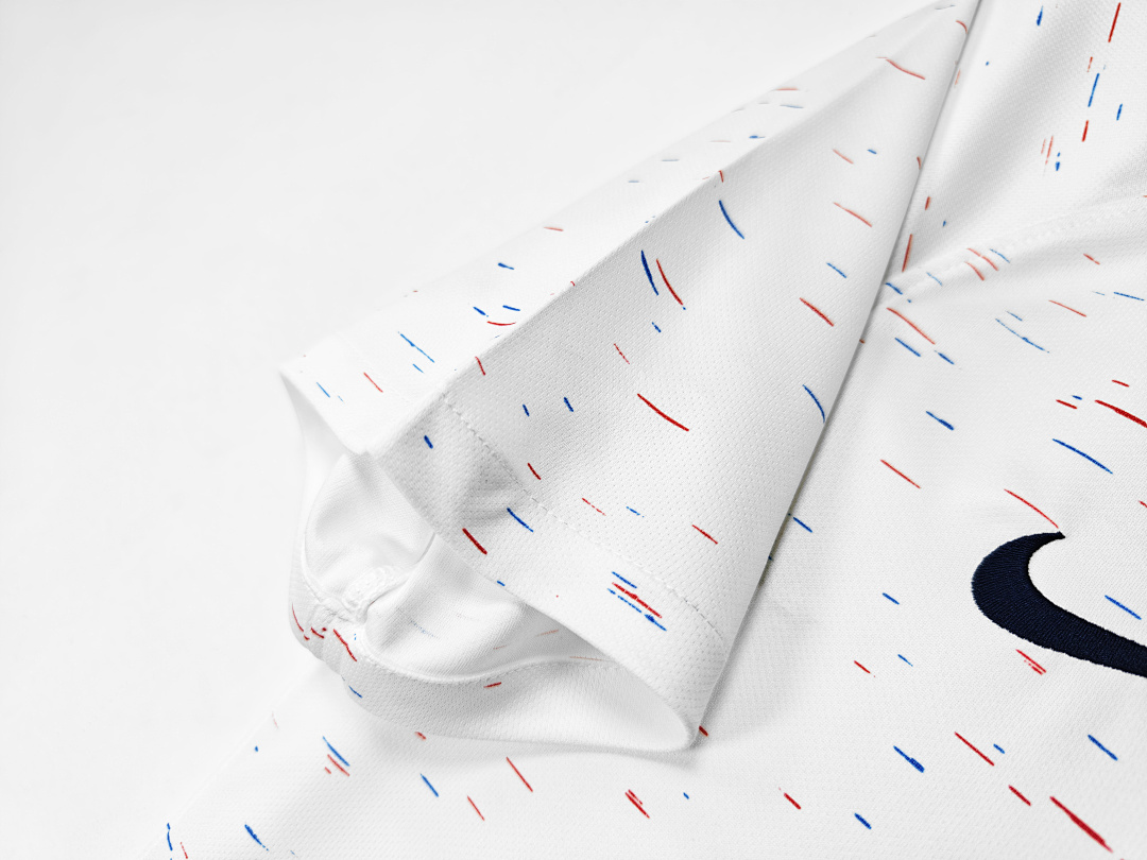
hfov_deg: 73.9
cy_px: 430
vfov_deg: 58.9
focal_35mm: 23
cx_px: 574
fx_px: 762
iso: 54
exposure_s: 1/100
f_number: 1.75
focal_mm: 8.67
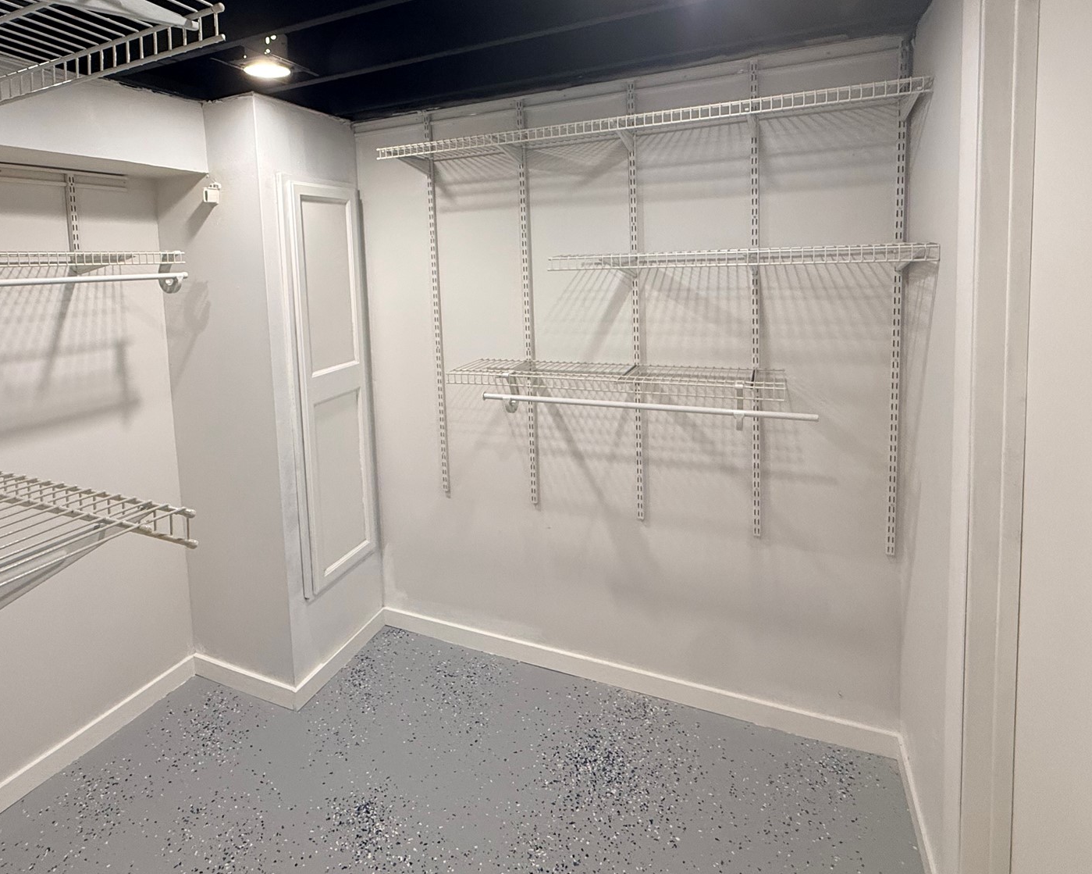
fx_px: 646
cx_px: 459
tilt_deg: -4.0
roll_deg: +2.9
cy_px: 312
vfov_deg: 66.8
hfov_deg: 79.8
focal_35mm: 20
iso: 250
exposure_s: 1/120
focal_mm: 2.22
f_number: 2.2
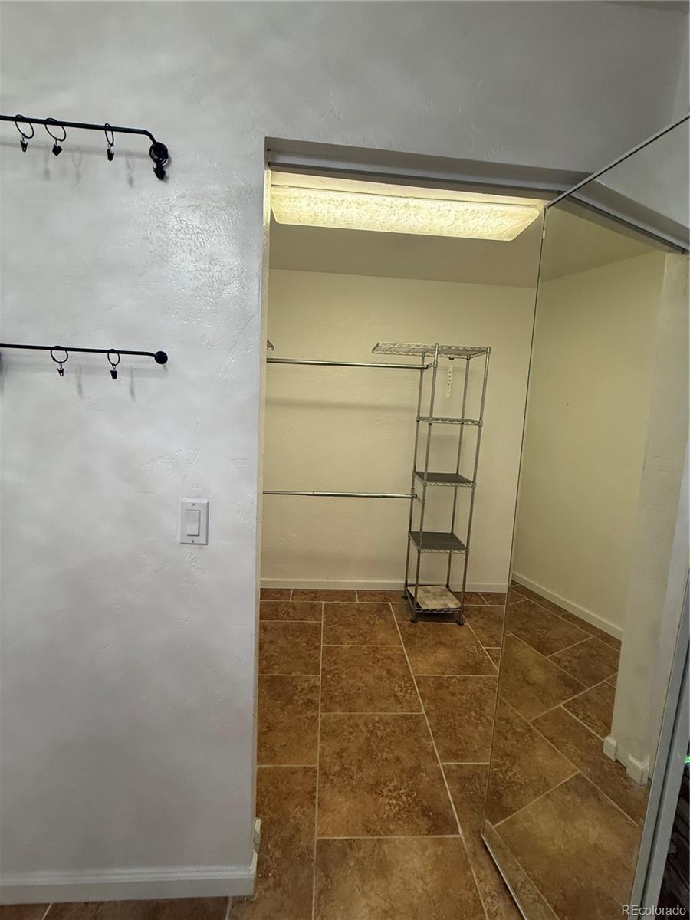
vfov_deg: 102.1
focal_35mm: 14
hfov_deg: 85.7
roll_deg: -2.8
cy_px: 460
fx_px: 372
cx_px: 345
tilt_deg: -7.6
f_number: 2.2
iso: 250
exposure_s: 1/120
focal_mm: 2.22
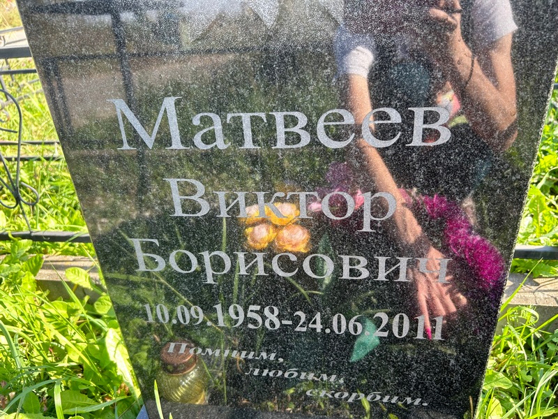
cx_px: 279
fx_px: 419
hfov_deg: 67.3
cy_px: 210
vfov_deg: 53.1
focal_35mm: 26
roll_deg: +5.4
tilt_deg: -25.8
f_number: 1.5
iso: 50
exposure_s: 1/242
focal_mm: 5.7
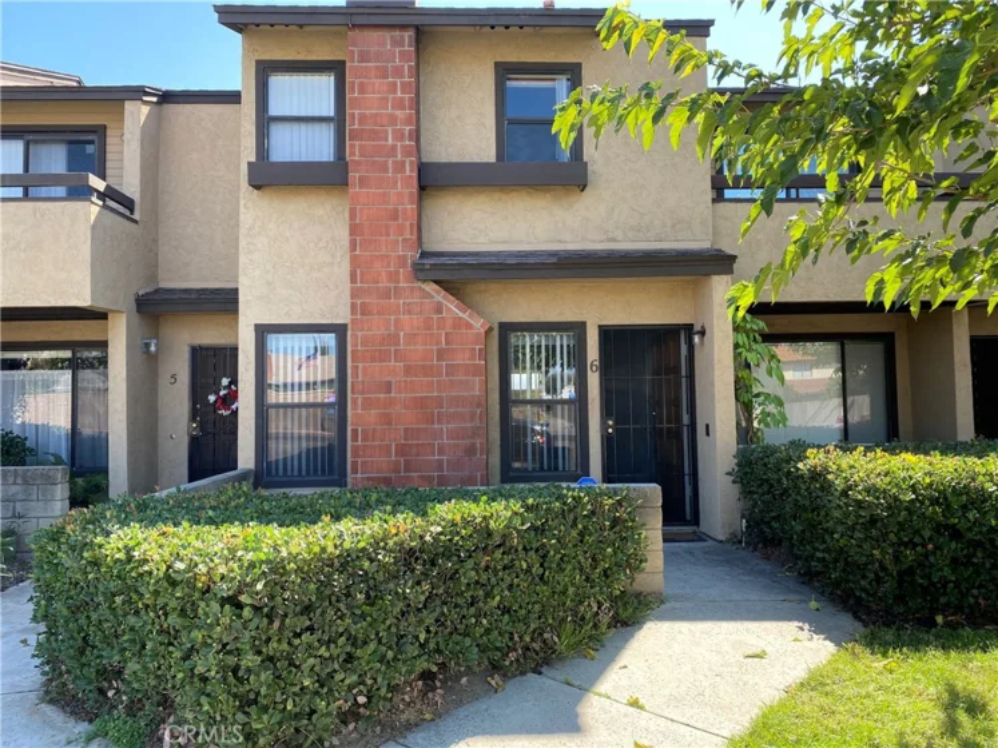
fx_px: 749
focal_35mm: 26
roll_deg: +0.9
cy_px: 374
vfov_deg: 53.1
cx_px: 499
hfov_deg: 67.3
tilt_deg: +1.4
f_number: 1.8
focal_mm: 4.25
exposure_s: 1/353
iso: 32
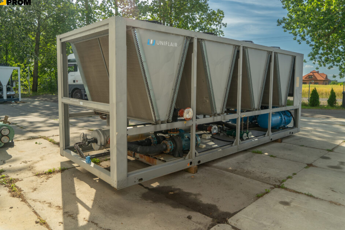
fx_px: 249
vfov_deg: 49.5
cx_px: 170
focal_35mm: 26
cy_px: 106
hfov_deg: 69.4
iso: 160
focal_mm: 24
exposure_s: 1/200
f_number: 5
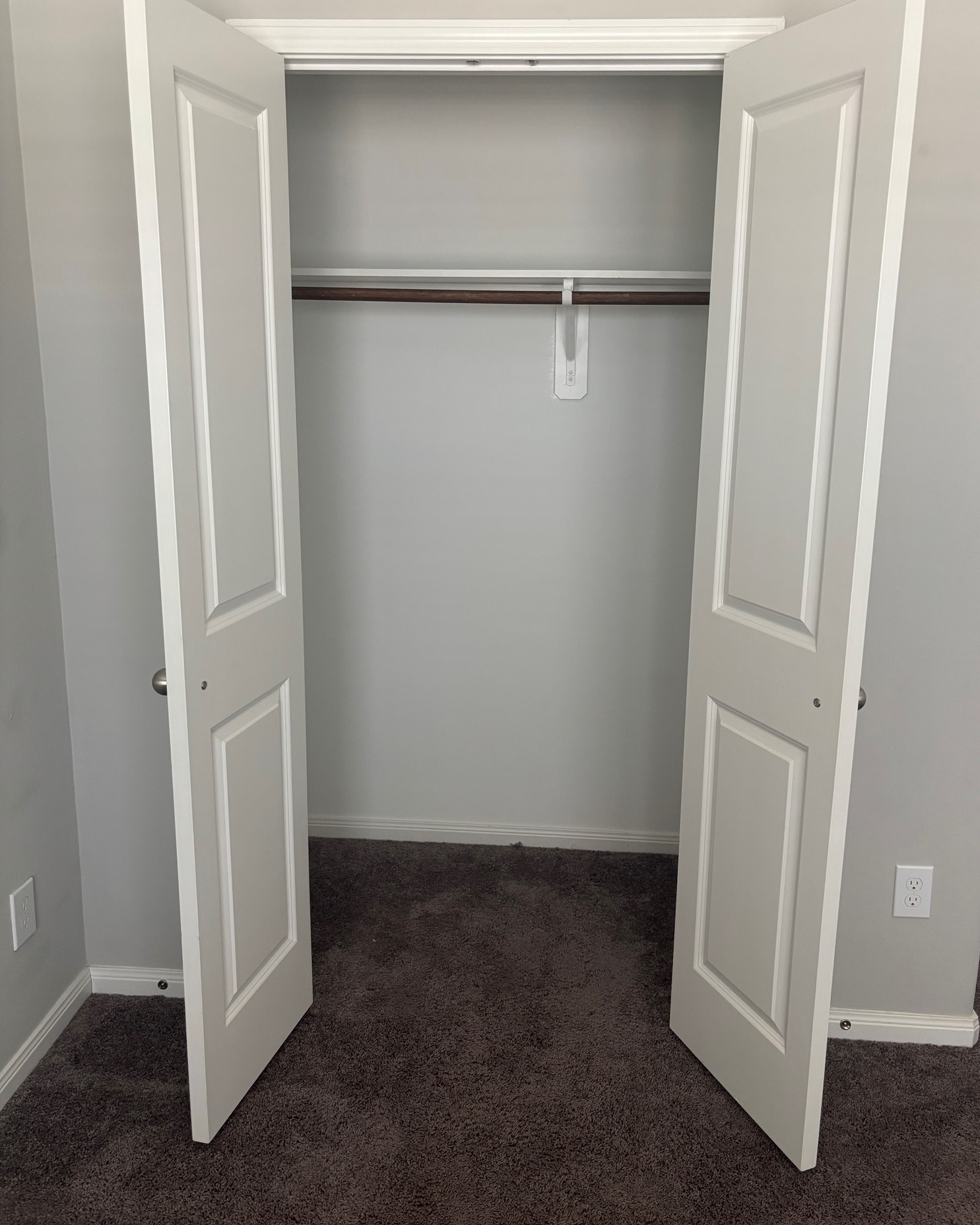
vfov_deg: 62.2
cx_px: 506
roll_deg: -1.9
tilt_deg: -11.5
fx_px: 1015
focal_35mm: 28
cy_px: 578
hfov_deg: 51.5
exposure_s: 1/60
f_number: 1.6
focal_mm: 5.96
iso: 125
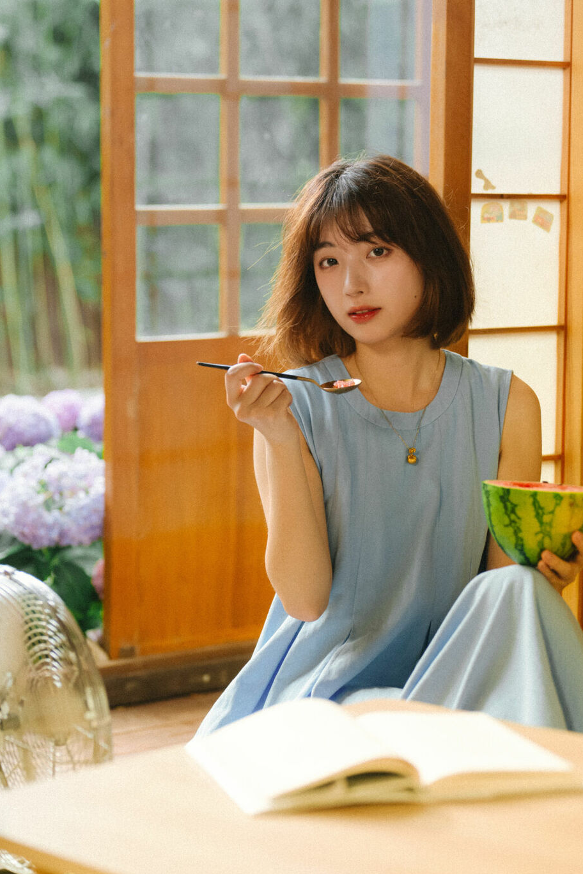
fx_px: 2209
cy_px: 396
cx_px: 322
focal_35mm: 91
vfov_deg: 22.4
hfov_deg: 15.0
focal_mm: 79
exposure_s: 1/400
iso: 400
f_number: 2.5
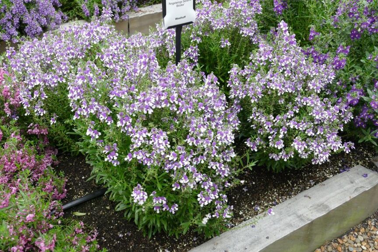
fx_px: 409
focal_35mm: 39
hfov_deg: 49.6
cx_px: 189
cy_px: 126
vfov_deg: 34.2
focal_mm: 14.24
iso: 125
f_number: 3.1
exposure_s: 1/320
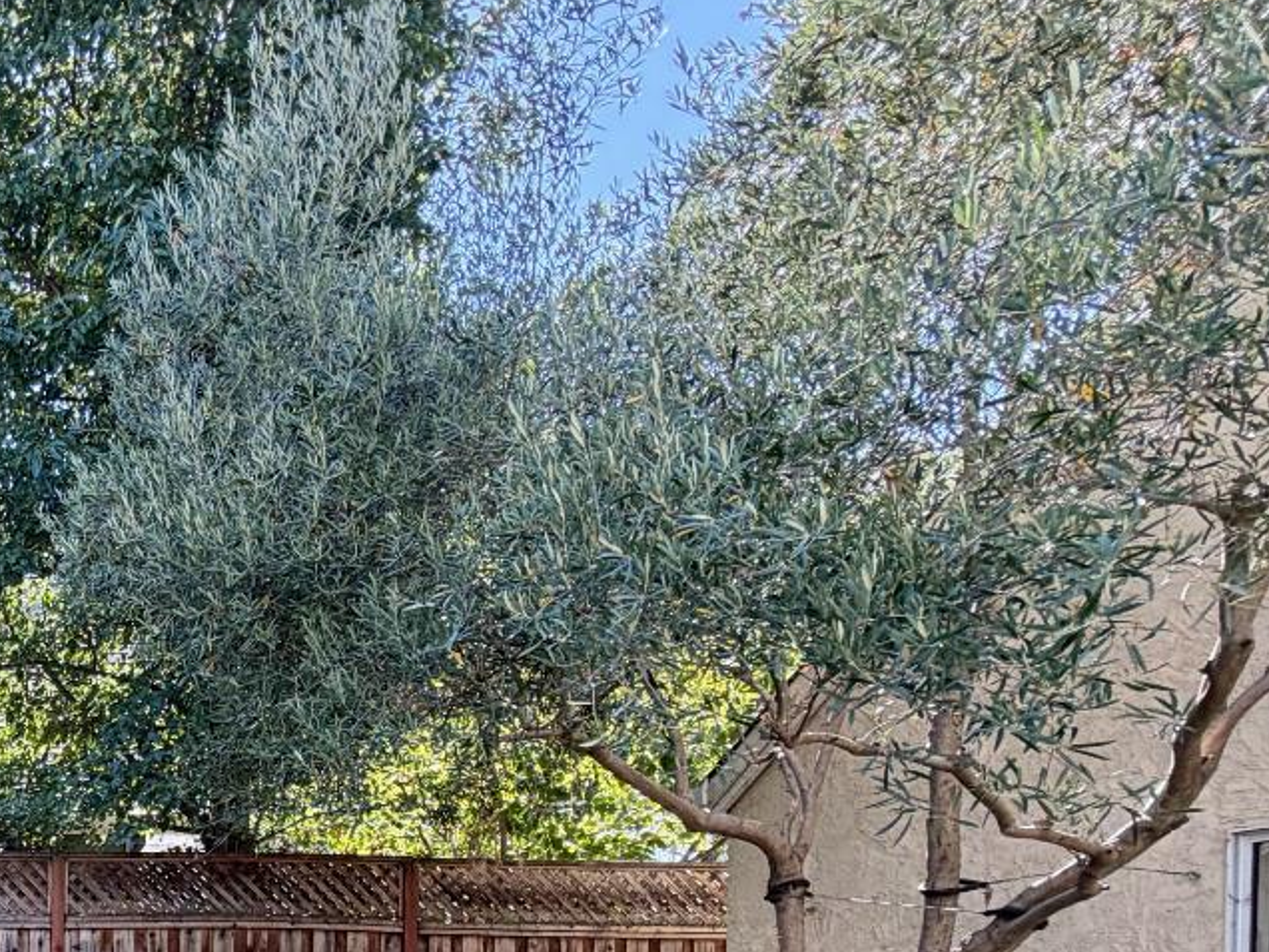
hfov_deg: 41.9
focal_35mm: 33
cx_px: -172
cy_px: 1027
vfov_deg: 36.8
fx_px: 1210
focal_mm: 2.22
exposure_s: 1/140
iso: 50
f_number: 2.2
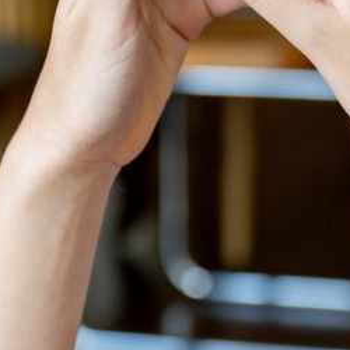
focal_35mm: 269
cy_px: 230
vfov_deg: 6.5
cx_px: 127
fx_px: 3077
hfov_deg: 6.5
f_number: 2.8
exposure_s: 1/160
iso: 320
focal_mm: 44
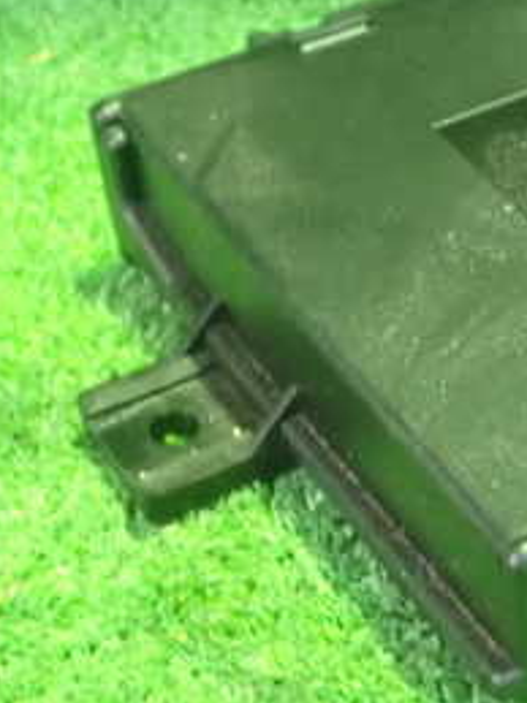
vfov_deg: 20.7
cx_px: 655
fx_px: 1930
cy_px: 318
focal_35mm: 95
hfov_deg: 15.0
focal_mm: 7.31
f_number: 2.8
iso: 1250
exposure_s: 1/10
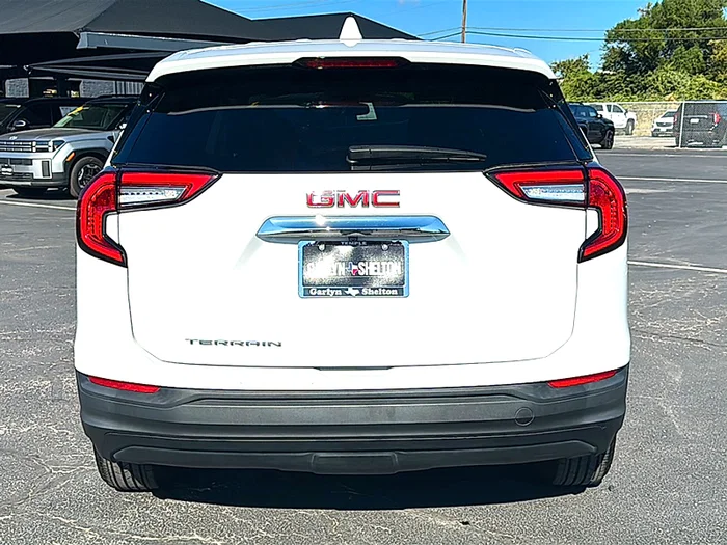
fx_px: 819
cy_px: 272
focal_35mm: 39
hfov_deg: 47.9
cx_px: 364
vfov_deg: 36.8
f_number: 1.78
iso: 64
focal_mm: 6.86
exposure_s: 1/10989
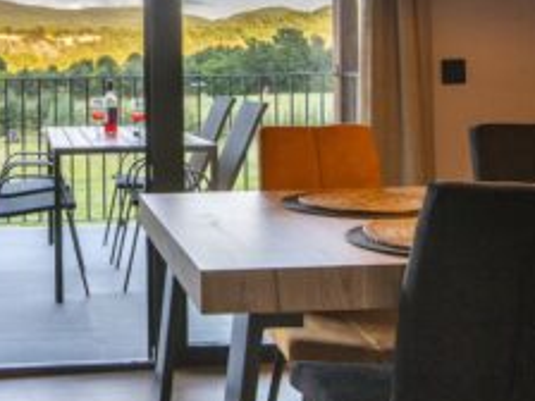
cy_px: 74
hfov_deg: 34.1
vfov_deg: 26.5
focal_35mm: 54
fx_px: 835
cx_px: 84
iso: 250
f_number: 13
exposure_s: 1/40
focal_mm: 14
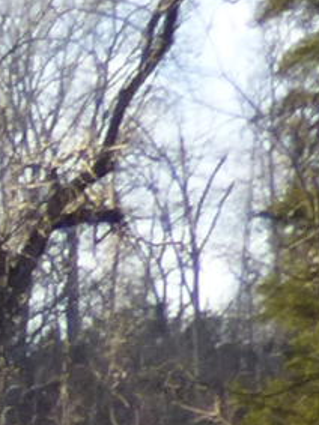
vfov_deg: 4.8
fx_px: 4820
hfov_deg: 3.5
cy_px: 1410
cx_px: -1113
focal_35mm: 392
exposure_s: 1/250
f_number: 3.5
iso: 100
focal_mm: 6.47
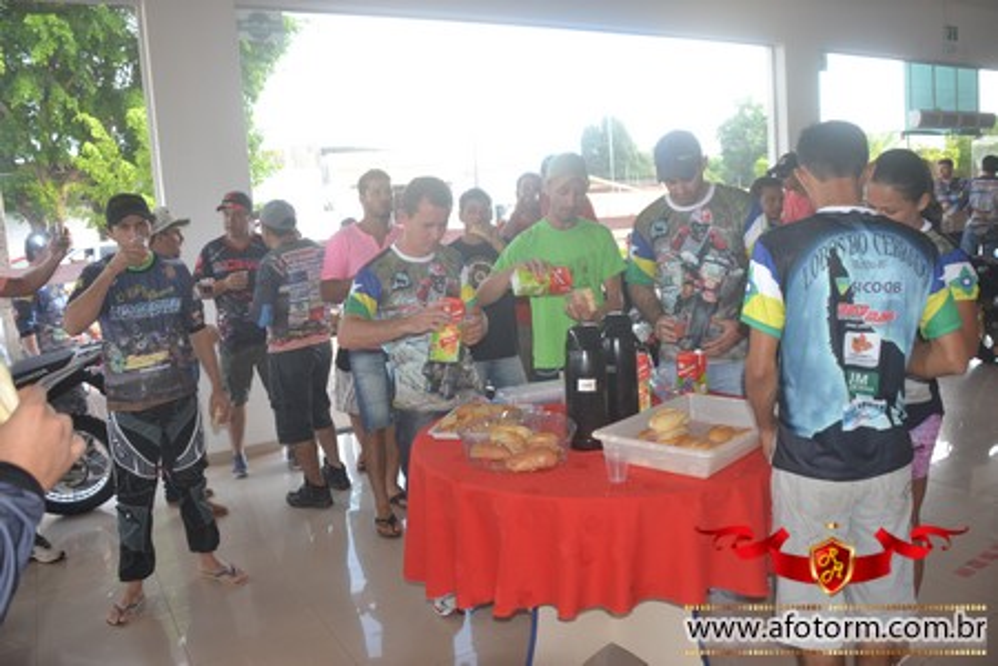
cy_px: 333
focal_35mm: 30
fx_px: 832
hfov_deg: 61.9
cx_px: 499
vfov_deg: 43.6
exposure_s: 1/125
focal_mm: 20
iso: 220
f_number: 4
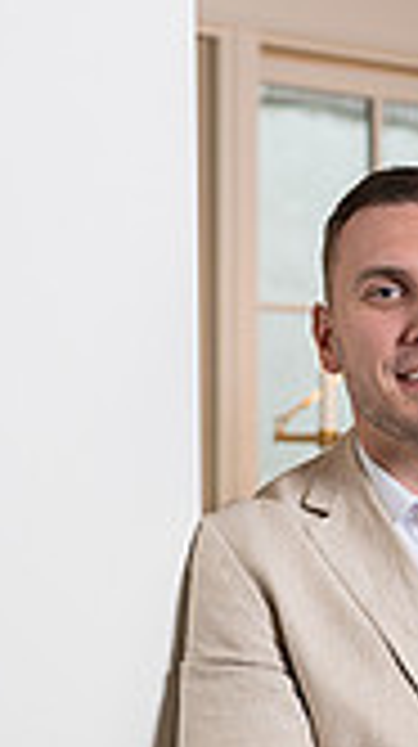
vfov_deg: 14.7
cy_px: 846
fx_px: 2807
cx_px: 553
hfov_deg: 8.4
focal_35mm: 142
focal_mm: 50
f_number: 2.8
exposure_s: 1/160
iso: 100
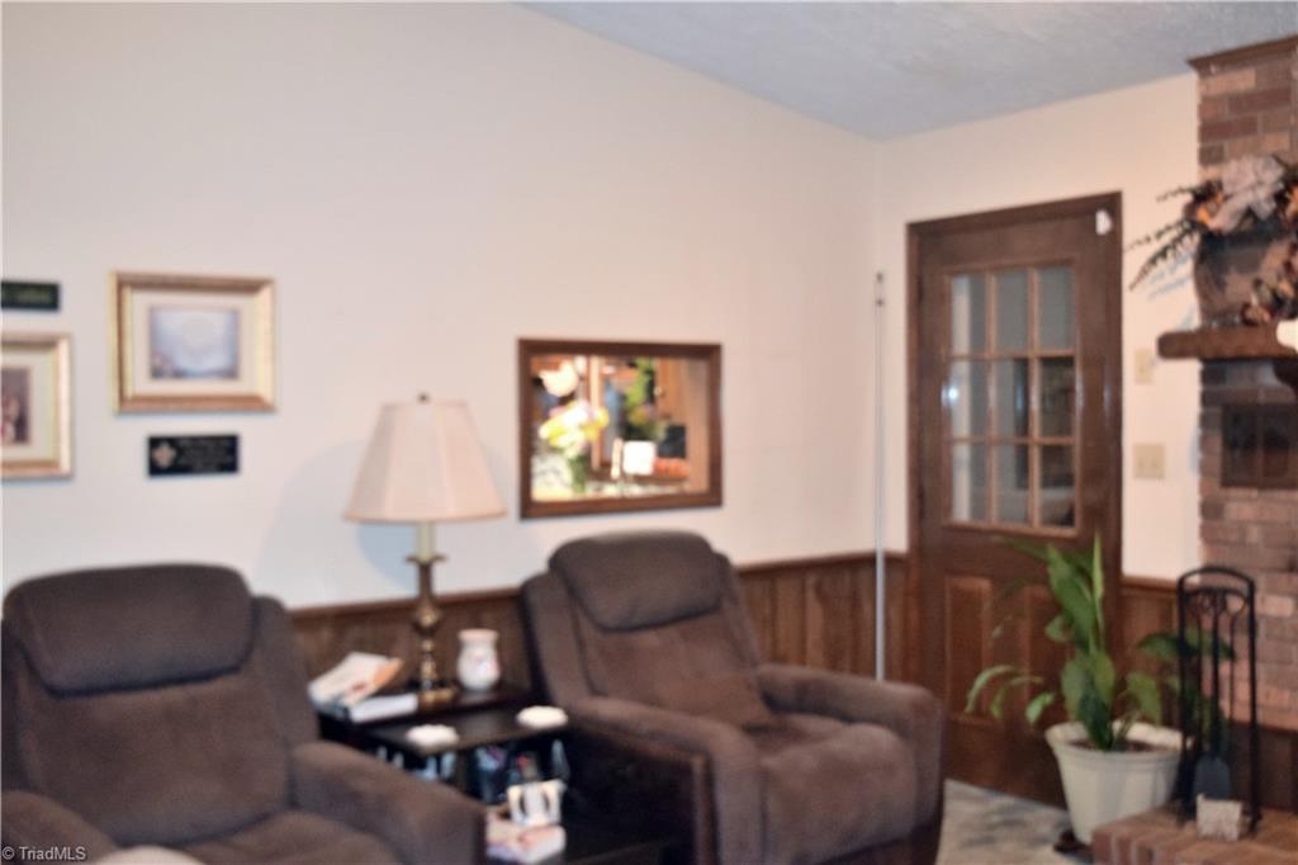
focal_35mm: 38
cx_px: 649
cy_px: 432
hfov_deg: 51.3
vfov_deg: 35.5
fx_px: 1352
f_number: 4
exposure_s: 1/60
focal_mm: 25
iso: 1800
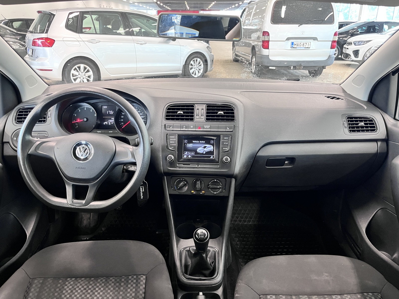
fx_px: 300
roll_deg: -0.9
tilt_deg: -23.2
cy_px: 150
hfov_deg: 67.3
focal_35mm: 26
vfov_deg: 53.1
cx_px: 200
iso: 500
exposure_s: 1/50
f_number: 1.6
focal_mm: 5.1
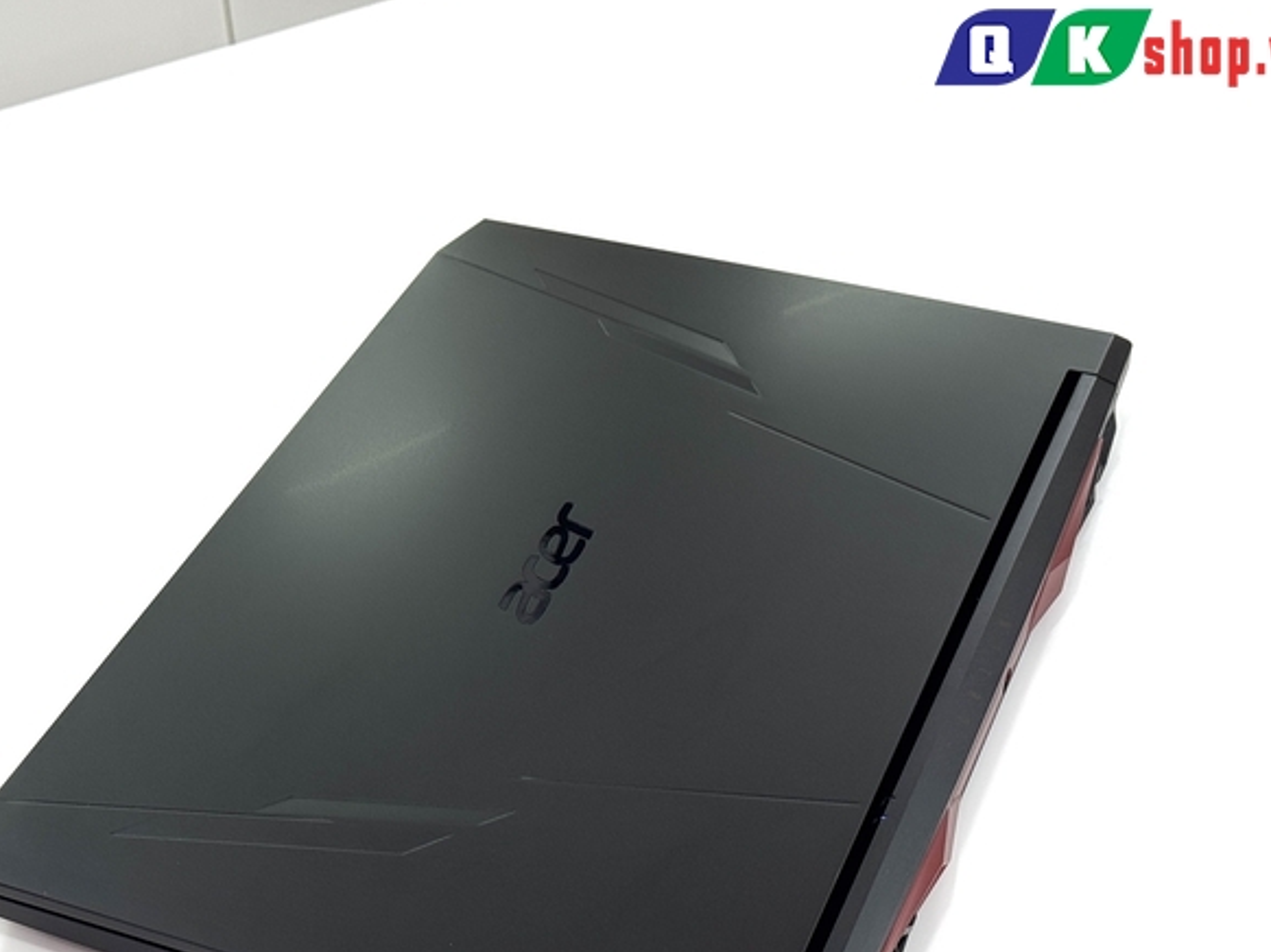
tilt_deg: -41.5
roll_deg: +4.9
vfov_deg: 22.2
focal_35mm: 66
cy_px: 627
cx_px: 518
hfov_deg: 29.3
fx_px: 2422
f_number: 1.78
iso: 50
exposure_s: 1/100
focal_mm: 6.76
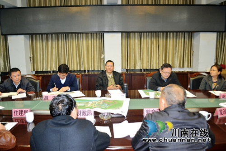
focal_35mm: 30
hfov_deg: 61.9
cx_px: 113
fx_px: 188
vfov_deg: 43.6
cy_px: 76
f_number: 3.8
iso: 1400
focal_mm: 20
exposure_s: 1/60
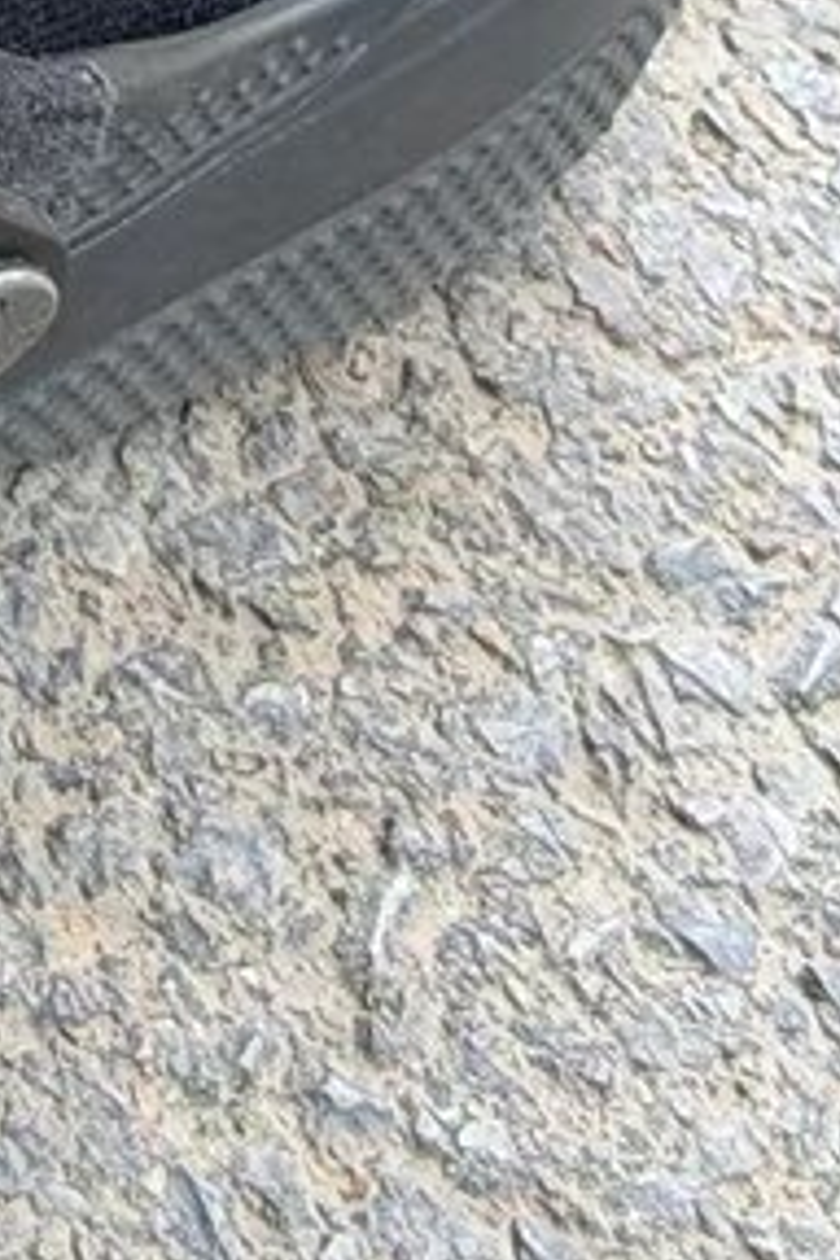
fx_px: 8749
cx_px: -1295
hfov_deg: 5.3
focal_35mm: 250
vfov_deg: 7.8
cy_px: -1566
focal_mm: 6.76
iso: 80
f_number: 1.78
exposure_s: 1/121
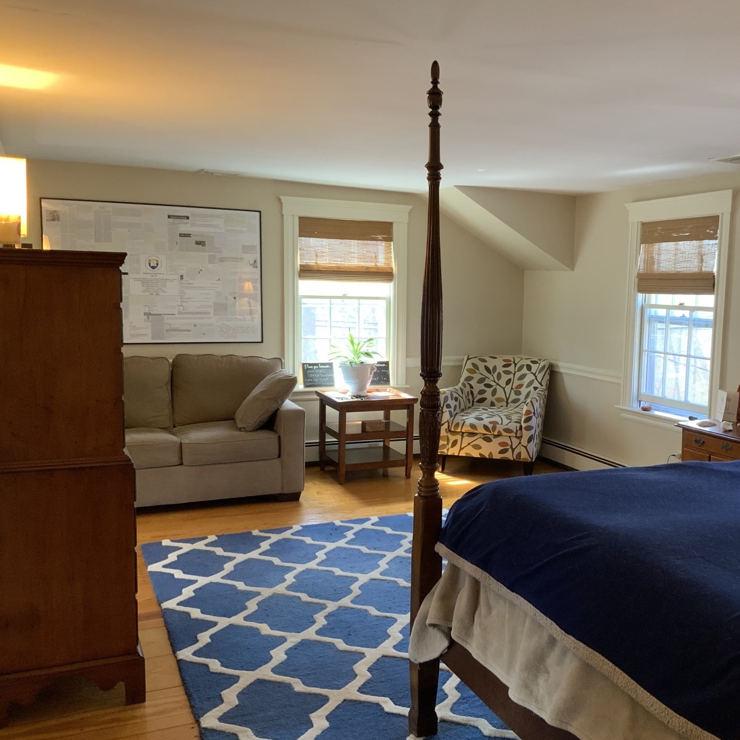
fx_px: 847
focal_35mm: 35
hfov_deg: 46.5
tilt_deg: -5.7
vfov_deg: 47.2
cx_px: 491
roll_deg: -1.4
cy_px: 377
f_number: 1.8
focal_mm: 3
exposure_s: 1/60
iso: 160
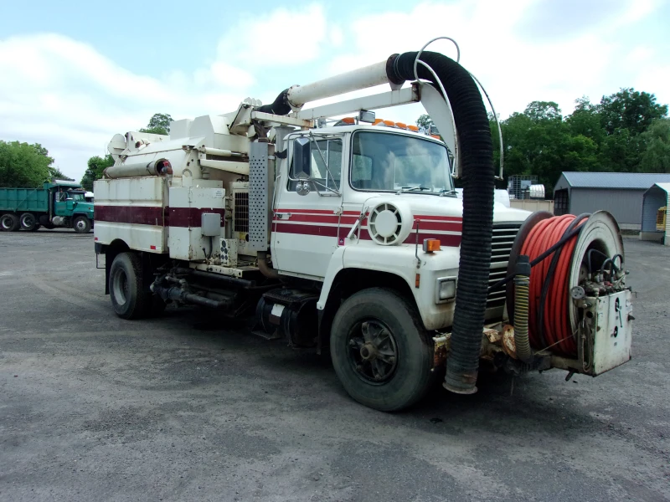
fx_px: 523
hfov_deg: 65.3
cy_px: 251
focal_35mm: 27
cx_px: 335
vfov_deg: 51.4
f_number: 10.4
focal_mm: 4.9
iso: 200
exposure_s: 1/200
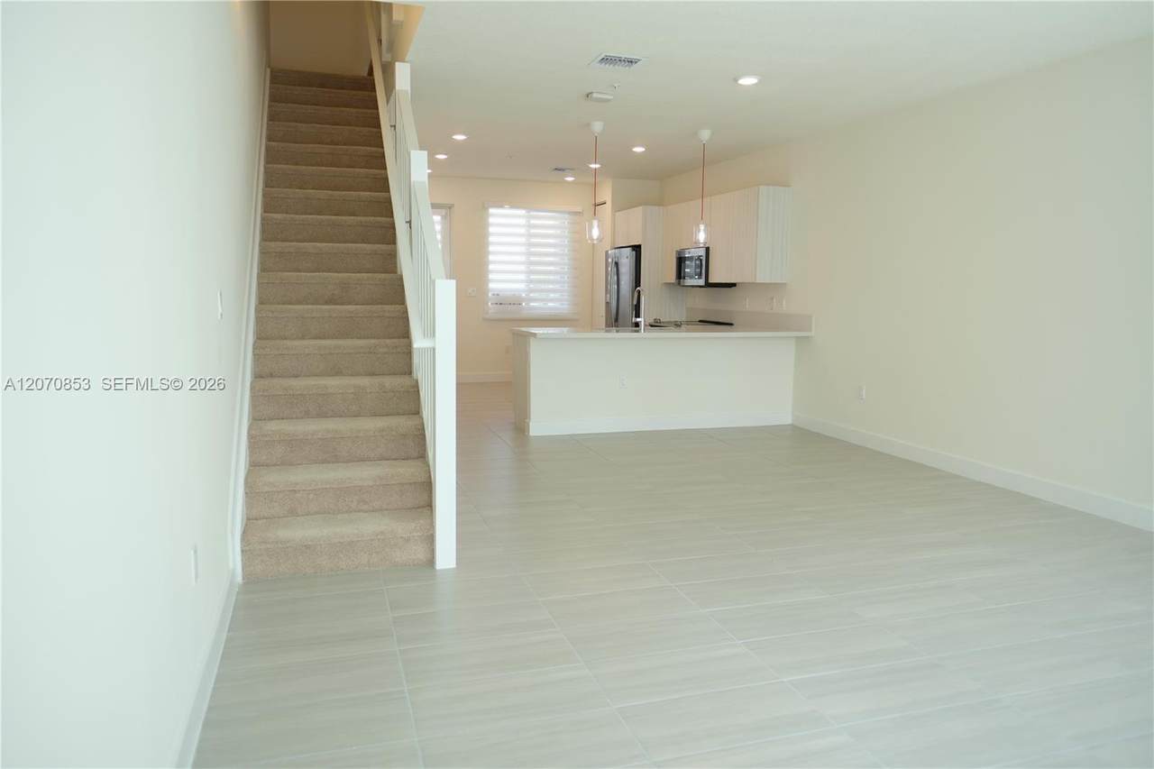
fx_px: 769
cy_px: 384
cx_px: 577
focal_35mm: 24
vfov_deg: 53.1
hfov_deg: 73.8
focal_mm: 16
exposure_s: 1/210
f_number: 1.8
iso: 200
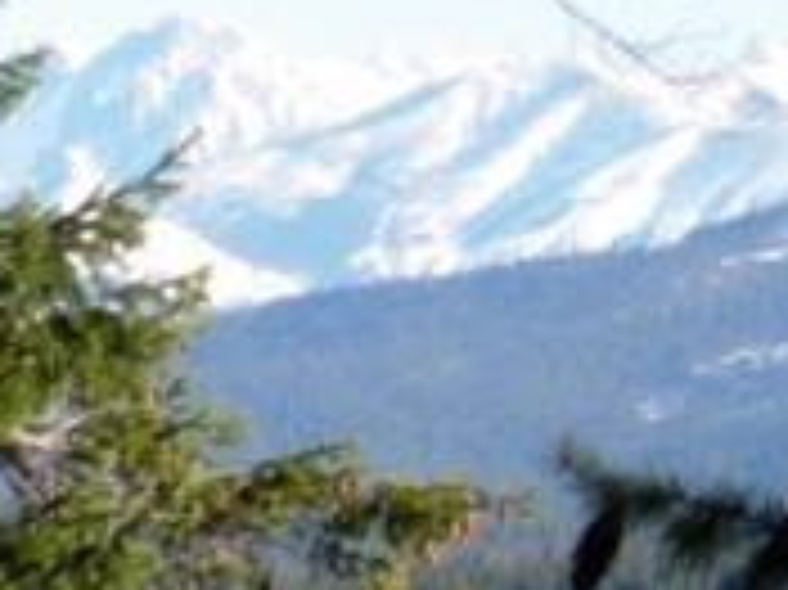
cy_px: 811
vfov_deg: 2.2
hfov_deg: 3.0
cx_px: -1225
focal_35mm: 662
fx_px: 15059
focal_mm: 23.4
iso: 64
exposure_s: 1/235
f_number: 4.9
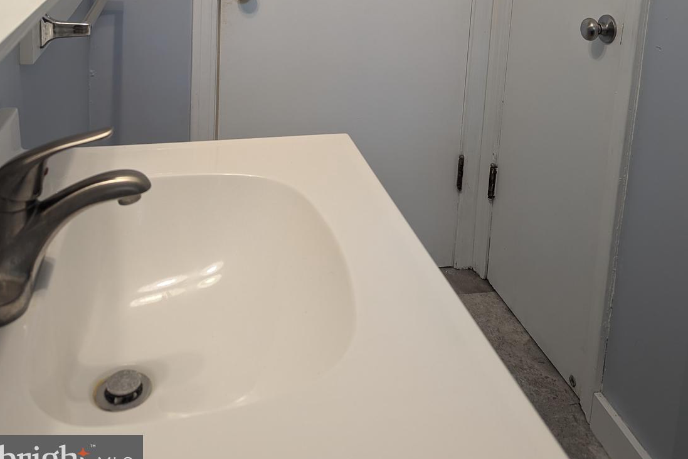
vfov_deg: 34.6
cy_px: 4
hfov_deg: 54.4
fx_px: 669
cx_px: 349
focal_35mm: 35
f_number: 1.85
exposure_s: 1/30
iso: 59
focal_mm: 6.81
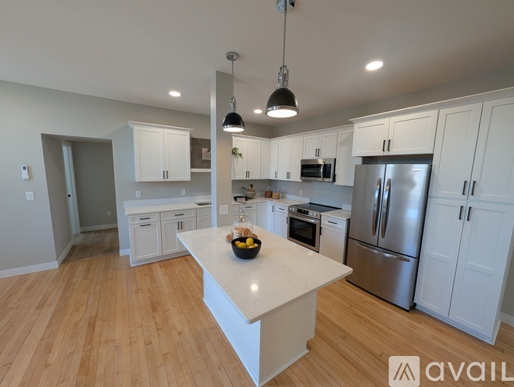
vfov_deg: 94.6
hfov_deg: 110.5
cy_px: 194
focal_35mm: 12
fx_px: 178
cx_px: 257
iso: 99
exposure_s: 1/189
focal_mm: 2.02
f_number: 1.7
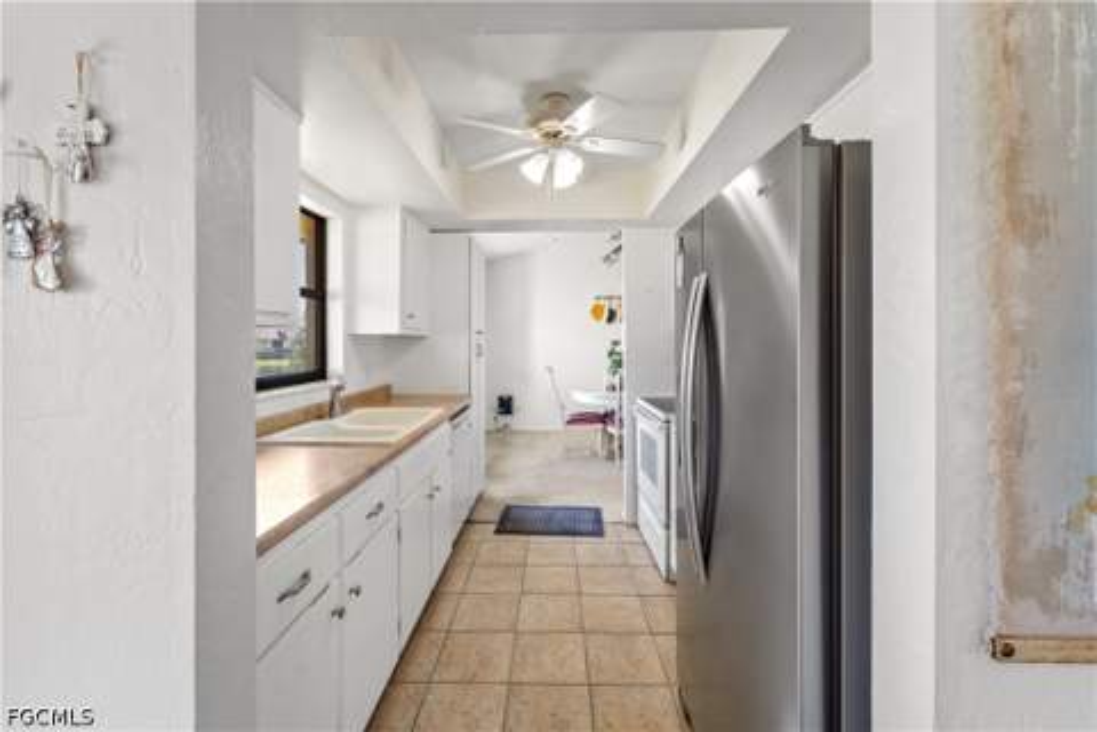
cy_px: 366
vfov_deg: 81.2
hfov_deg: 104.3
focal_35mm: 14
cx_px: 548
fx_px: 427
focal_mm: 14
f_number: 8
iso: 250
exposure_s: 1/5
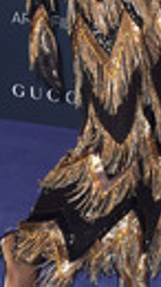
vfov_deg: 14.7
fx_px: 1102
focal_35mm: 145
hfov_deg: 8.4
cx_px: 103
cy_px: 22
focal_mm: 45
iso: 800
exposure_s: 1/250
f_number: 6.3
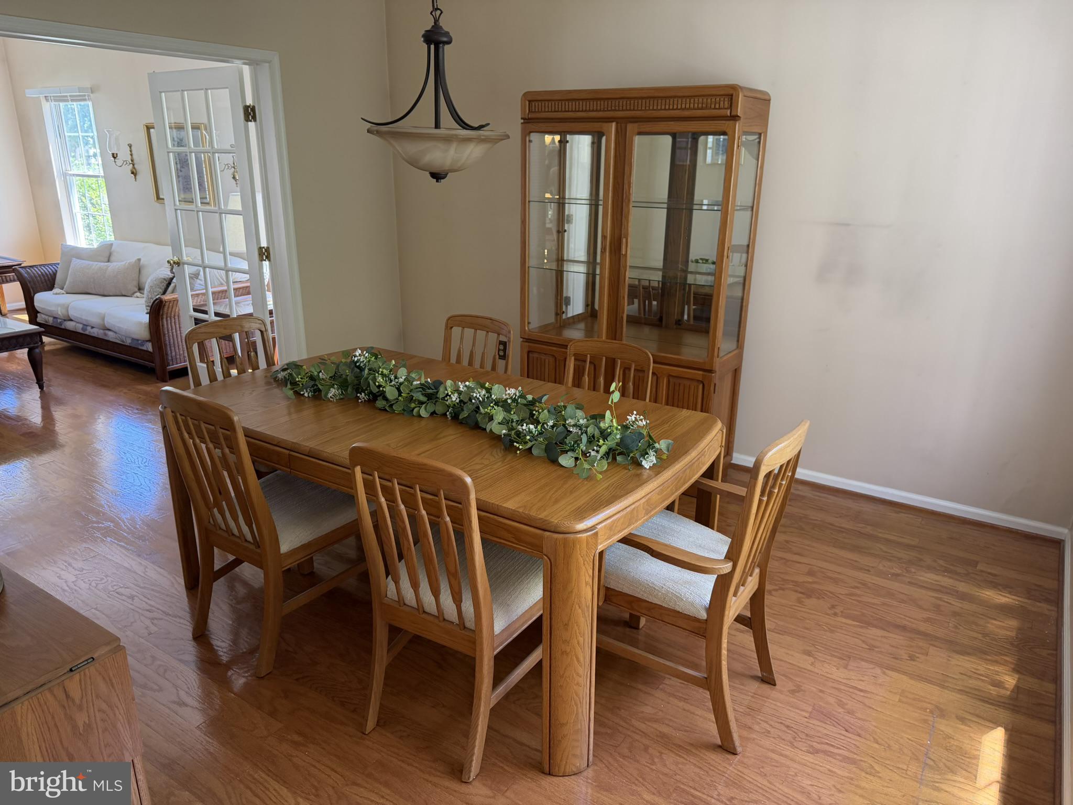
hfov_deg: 71.6
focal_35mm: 24
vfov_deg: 56.8
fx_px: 744
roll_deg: -0.9
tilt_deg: -19.2
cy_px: 402
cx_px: 536
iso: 200
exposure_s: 1/121
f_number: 1.78
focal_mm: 6.76
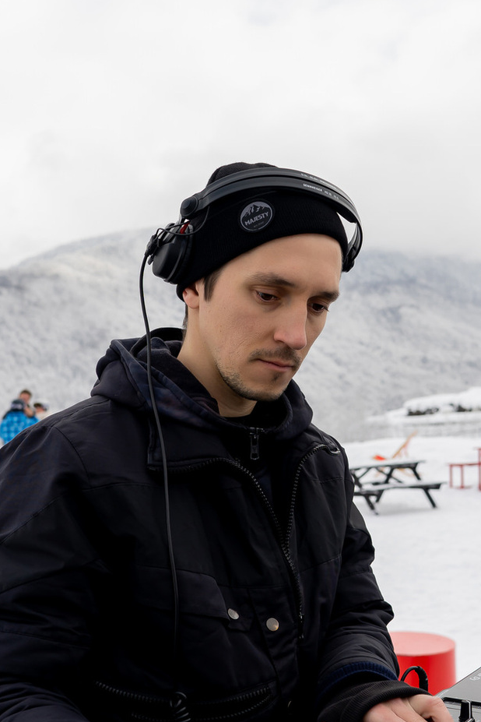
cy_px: 413
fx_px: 1102
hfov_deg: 24.6
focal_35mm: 55
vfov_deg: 36.2
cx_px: 274
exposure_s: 1/800
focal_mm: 28
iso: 160
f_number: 4.5
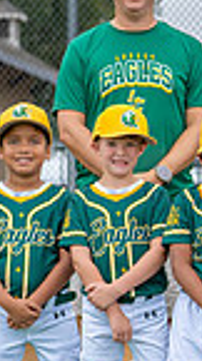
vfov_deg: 8.9
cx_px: 423
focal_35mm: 243
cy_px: 254
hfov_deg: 4.9
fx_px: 2326
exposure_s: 1/1000
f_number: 2.5
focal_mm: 50
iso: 320
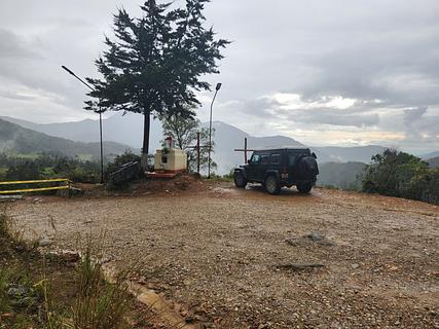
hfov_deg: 73.9
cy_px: 164
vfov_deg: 58.9
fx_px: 292
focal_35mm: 23
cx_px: 220
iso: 20
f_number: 1.8
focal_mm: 5.4
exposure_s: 1/532
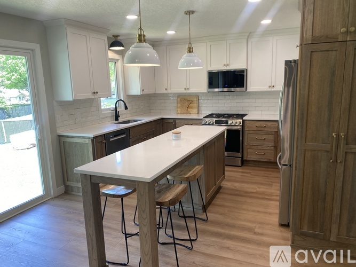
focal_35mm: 26
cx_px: 178
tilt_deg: -12.0
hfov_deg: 67.3
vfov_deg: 53.0
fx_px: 267
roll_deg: +1.9
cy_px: 134
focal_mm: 4.25
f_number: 1.8
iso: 64
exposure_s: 1/120
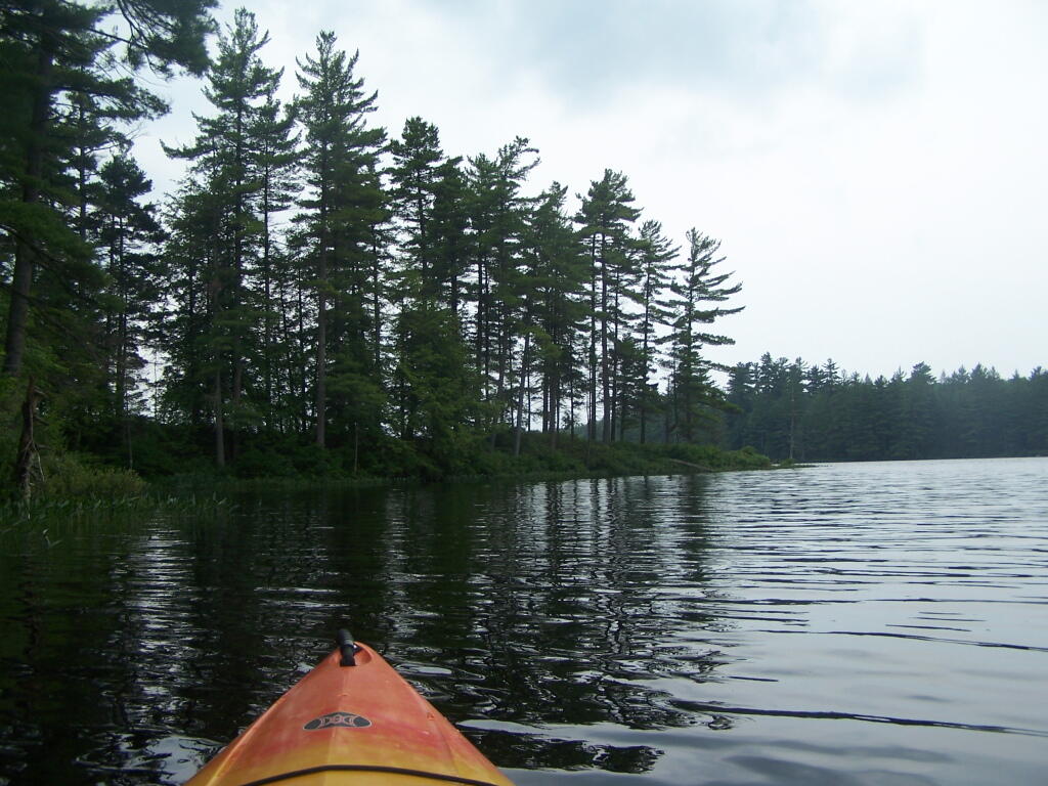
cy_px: 393
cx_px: 524
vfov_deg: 37.7
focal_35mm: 38
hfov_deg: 49.0
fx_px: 1150
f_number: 2.8
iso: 80
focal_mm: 6.3
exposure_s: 1/800
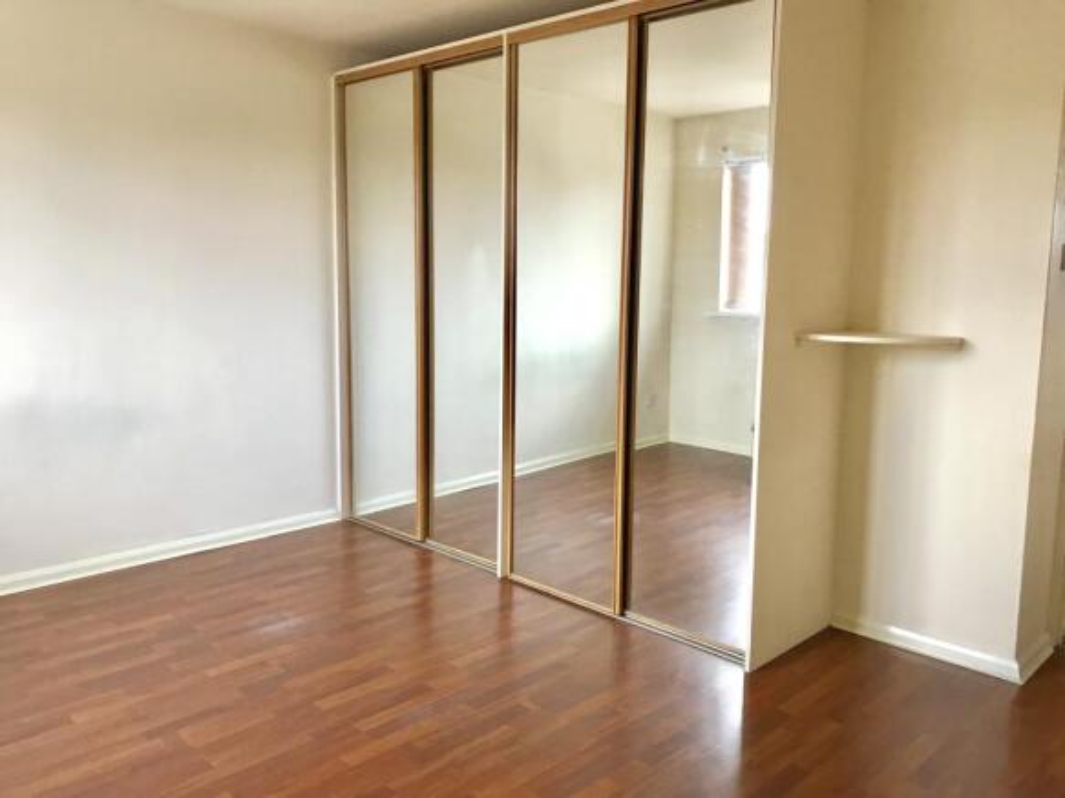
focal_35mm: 28
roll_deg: -1.0
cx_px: 532
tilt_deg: -7.4
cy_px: 399
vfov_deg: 49.7
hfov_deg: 63.5
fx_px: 861
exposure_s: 1/23
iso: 40
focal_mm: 3.99
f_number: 1.8
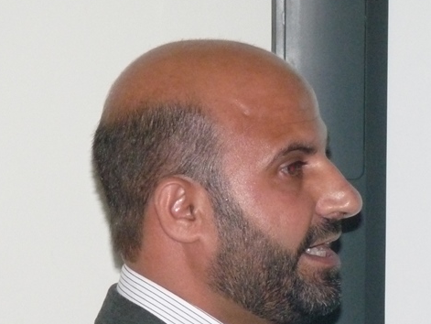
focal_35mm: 391
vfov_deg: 3.8
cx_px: 339
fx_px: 4872
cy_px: 279
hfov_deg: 5.1
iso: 640
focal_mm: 32
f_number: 3.7
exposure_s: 1/50
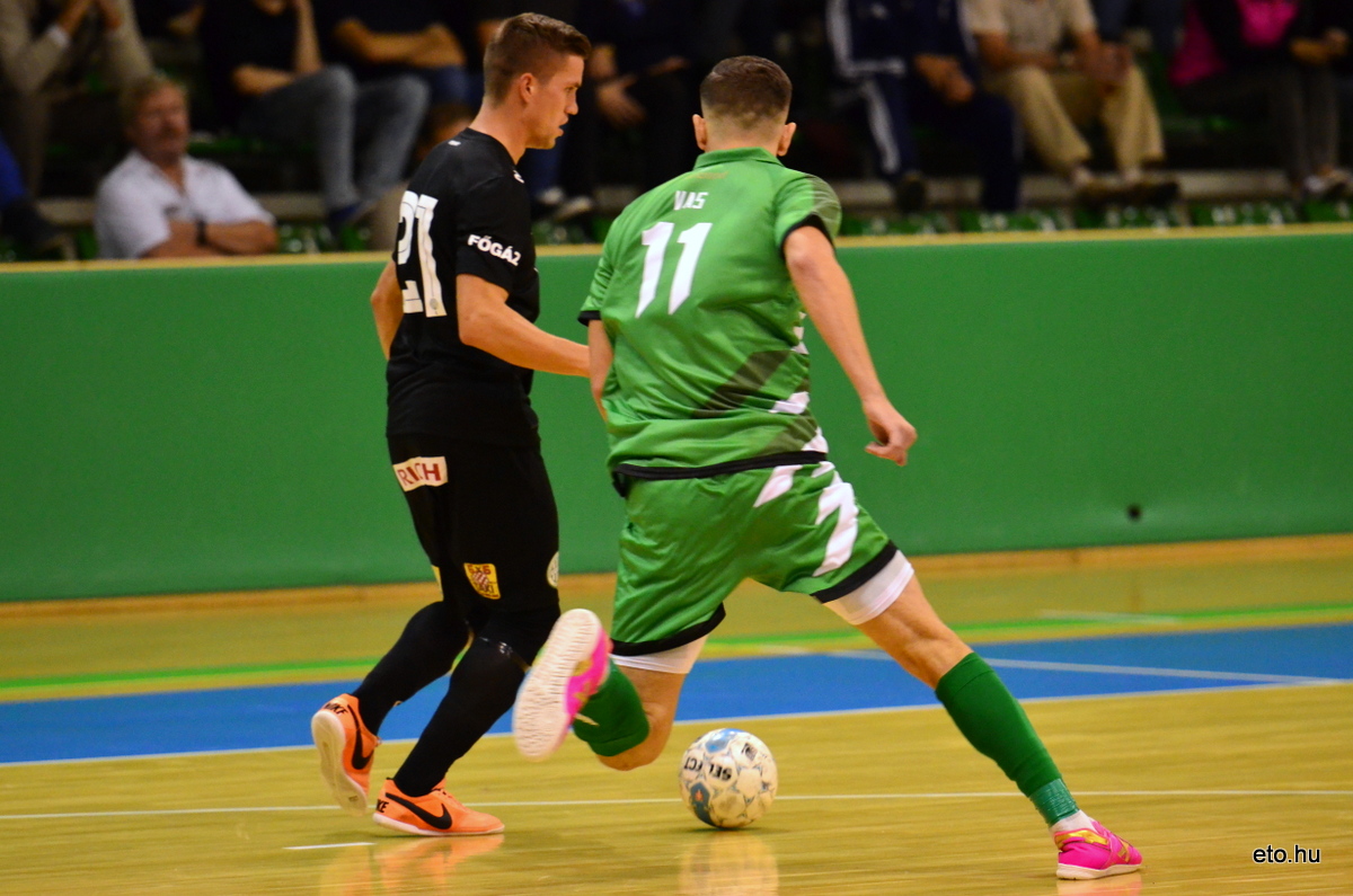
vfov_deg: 4.8
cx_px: 676
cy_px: 448
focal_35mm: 285
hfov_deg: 7.2
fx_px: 10690
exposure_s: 1/640
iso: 3200
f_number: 2.8
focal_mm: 190
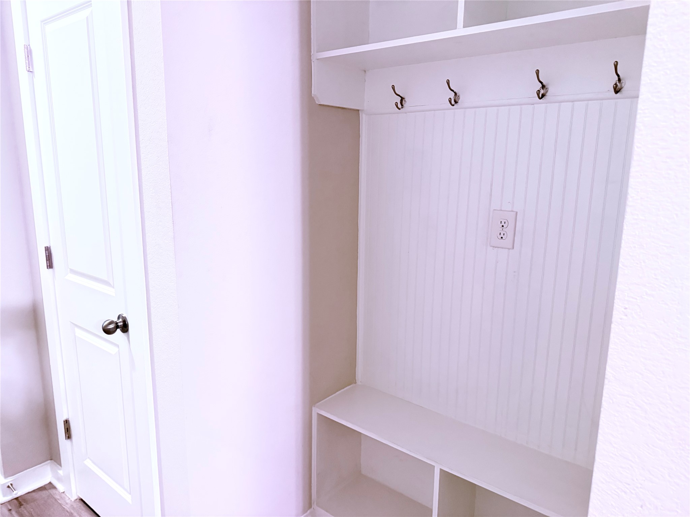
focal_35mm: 24
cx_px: 345
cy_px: 258
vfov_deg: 56.8
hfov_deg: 71.6
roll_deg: -0.9
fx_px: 478
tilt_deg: -10.2
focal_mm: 6.76
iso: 800
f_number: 1.78
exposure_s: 1/30
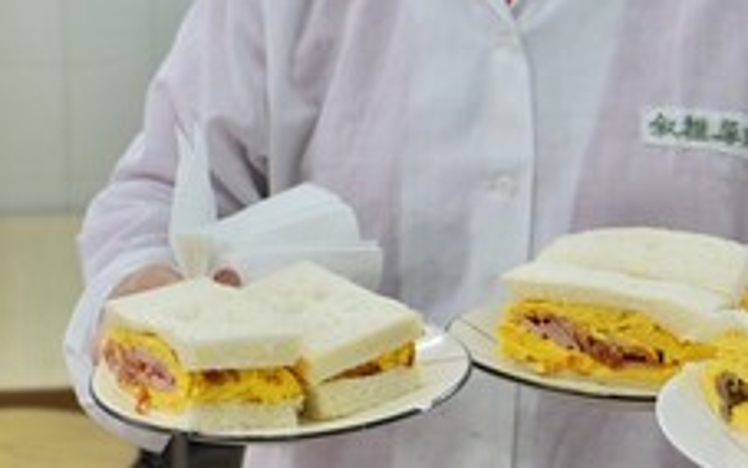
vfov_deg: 13.3
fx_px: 1978
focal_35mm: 97
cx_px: 316
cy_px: -3
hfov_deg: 21.4
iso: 800
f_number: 3.2
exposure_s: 1/70
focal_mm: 24.3
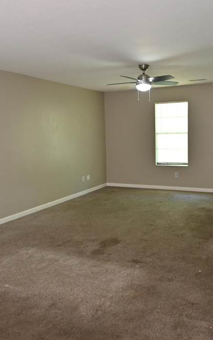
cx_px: 119
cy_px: 160
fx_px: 307
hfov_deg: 38.3
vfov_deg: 58.1
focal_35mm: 33
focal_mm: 17
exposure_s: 1/30
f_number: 3.2
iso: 200
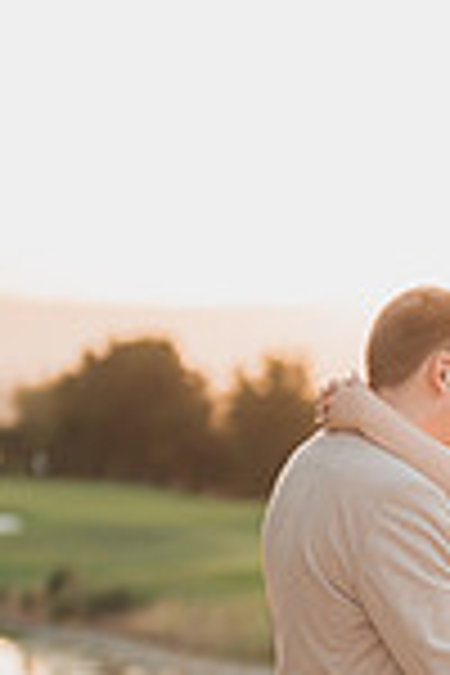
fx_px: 2812
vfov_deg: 13.5
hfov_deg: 9.0
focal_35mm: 150
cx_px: 603
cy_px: 684
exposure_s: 1/320
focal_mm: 50
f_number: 1.2
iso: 125
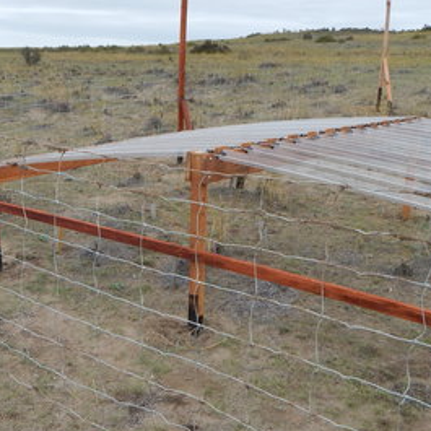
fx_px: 620
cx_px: 111
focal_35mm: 44
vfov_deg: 38.2
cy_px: 257
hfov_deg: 37.5
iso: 125
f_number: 3
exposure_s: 1/800
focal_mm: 4
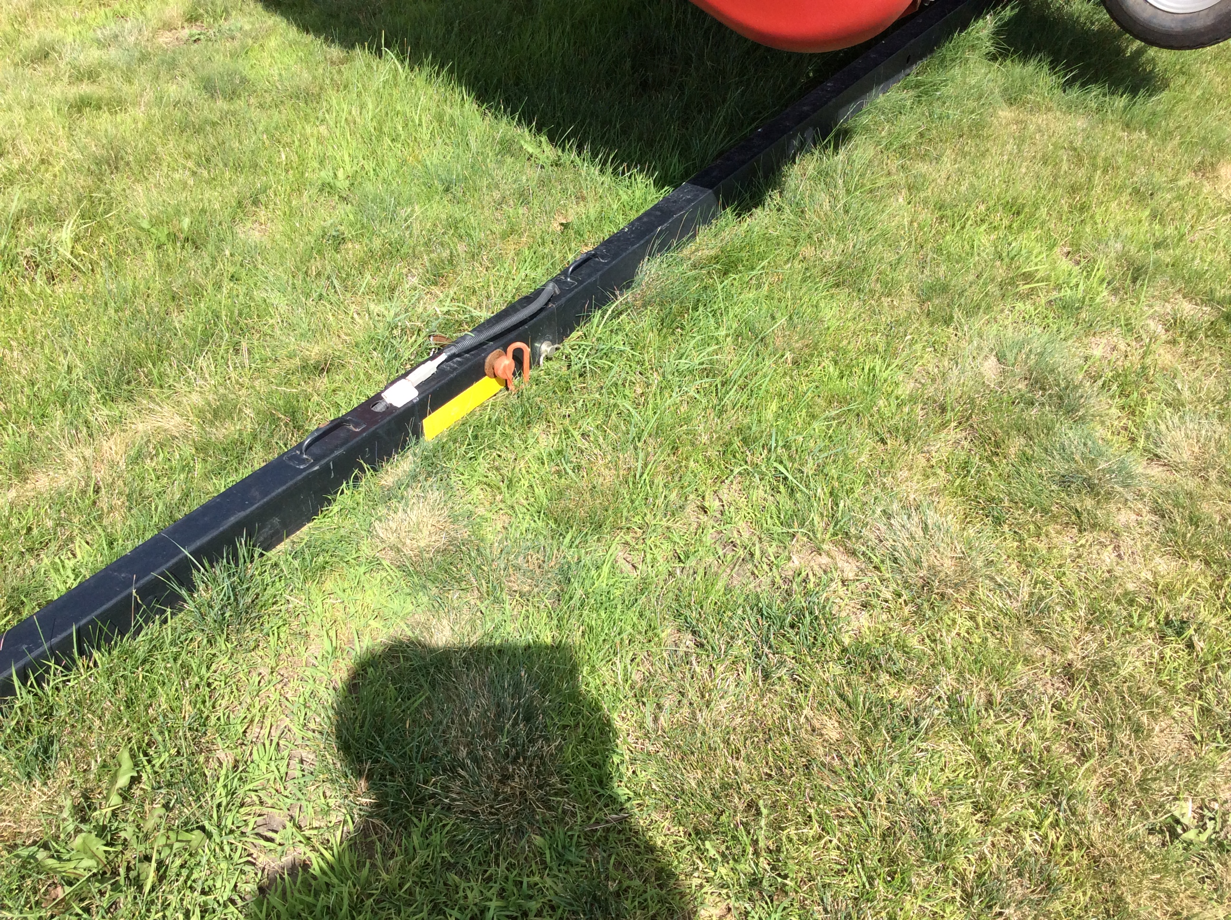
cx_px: 616
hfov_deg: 56.9
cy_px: 460
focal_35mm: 32
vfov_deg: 44.1
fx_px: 1136
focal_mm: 3.3
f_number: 2.4
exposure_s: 1/1079
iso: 32
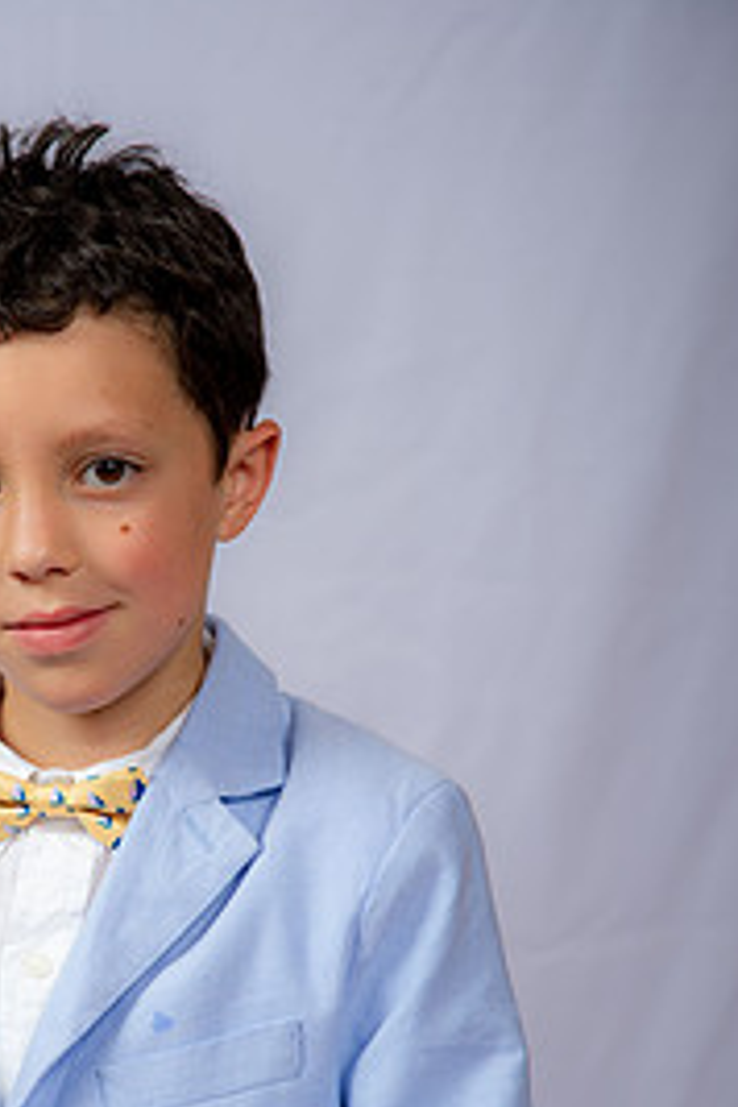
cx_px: 143
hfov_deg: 9.6
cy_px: 784
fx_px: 4397
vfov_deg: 14.3
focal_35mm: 143
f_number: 6.3
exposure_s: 1/160
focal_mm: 85
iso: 250
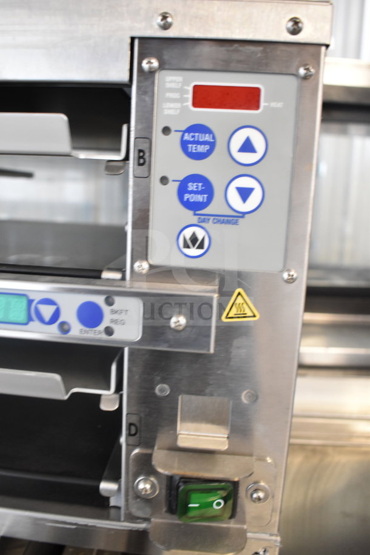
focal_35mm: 30
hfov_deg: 43.6
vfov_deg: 61.9
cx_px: 185
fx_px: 462
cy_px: 278
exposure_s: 1/30
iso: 2000
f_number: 3.5
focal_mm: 20
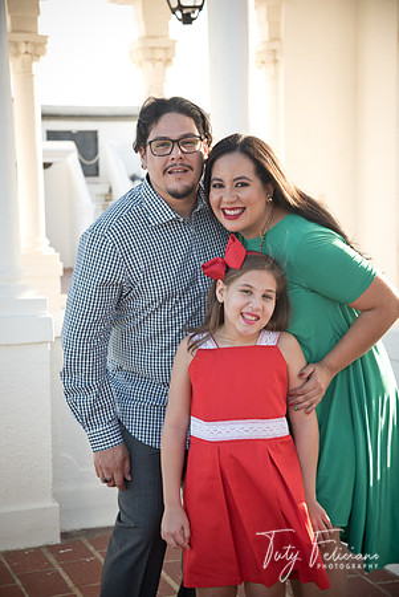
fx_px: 1294
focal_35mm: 78
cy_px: 298
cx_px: 200
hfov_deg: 17.5
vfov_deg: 26.0
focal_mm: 78
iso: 100
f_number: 6.3
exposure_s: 1/80
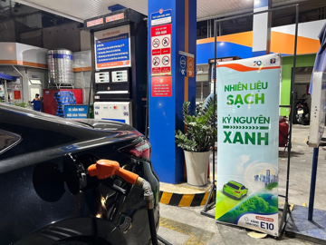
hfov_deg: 67.3
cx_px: 163
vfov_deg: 53.1
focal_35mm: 26
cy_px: 122
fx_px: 245
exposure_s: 1/50
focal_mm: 5.7
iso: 200
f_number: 1.5
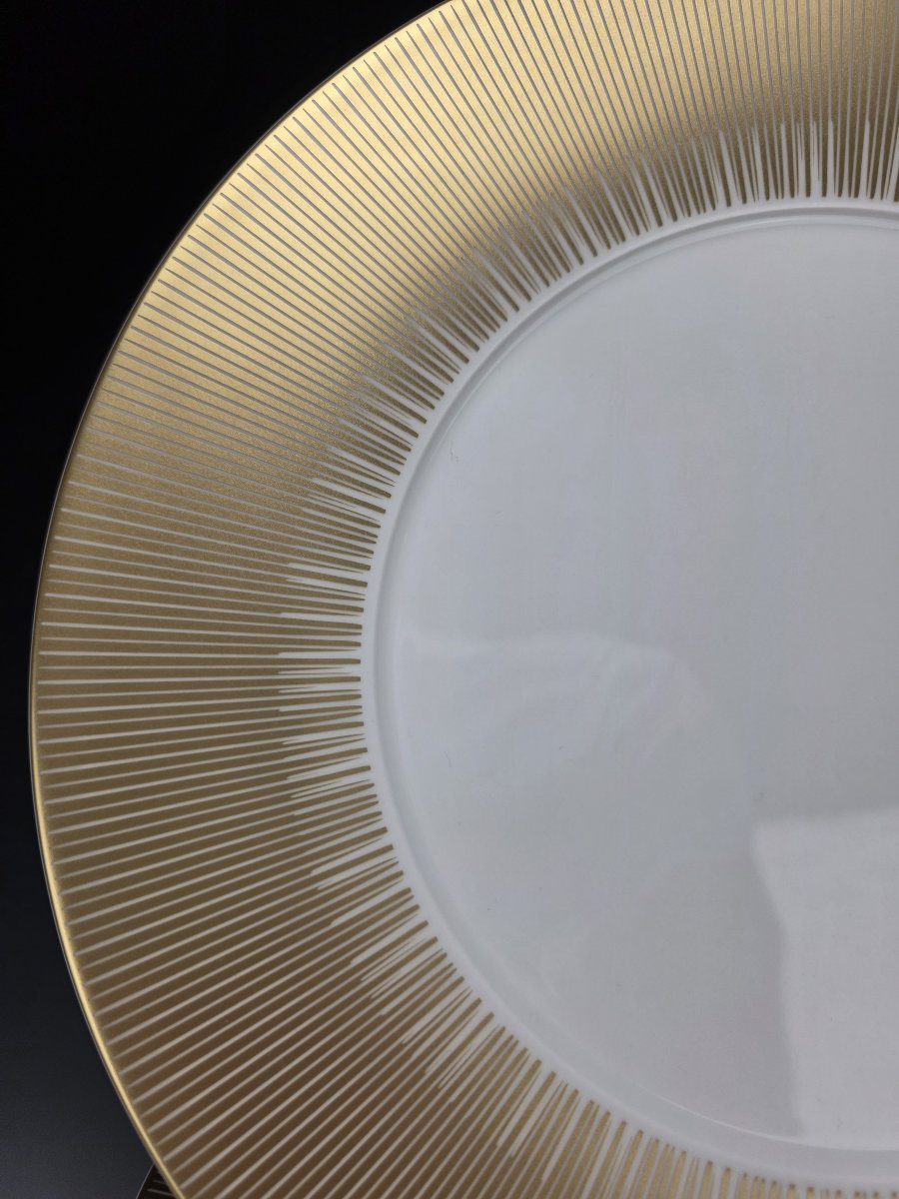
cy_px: 600
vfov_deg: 73.9
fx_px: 796
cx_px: 450
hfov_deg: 58.9
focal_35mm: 23
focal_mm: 6.3
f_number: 1.7
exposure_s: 1/100
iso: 16
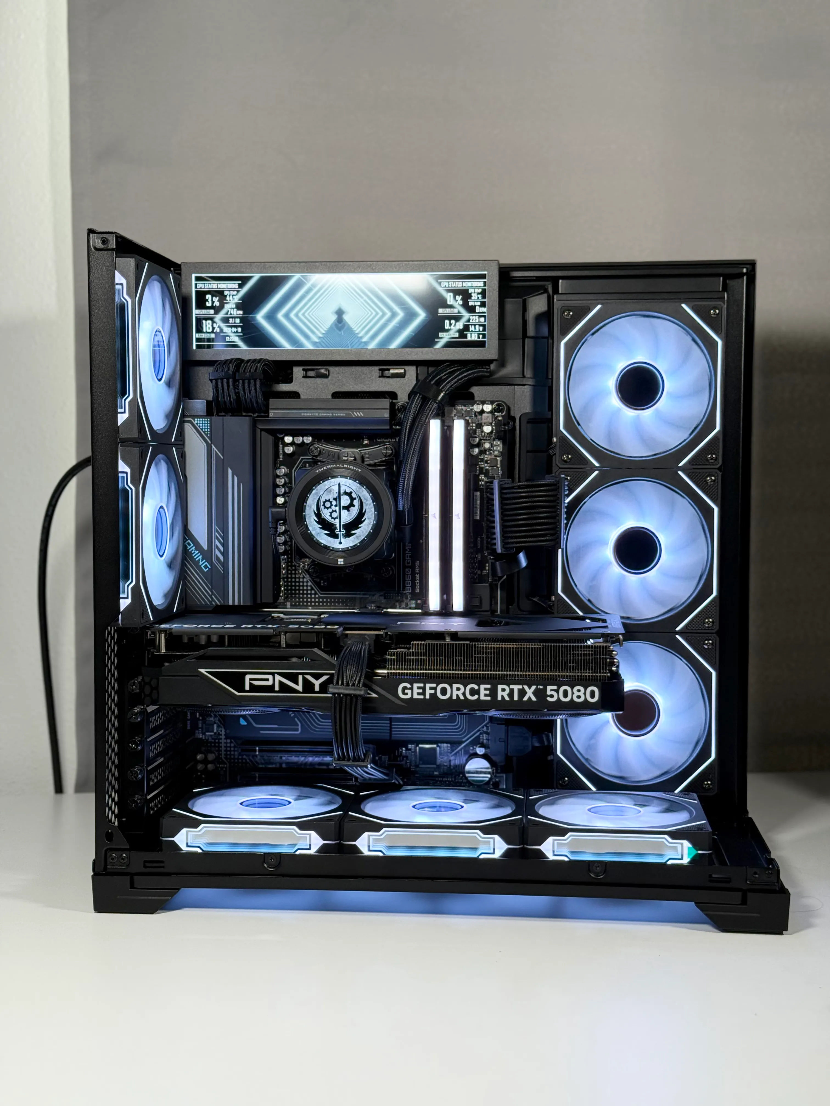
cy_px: 553
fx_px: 1535
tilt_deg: -1.8
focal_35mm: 48
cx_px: 415
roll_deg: -0.5
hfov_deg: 30.3
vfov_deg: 39.7
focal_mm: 6.76
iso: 100
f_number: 1.78
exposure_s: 1/102
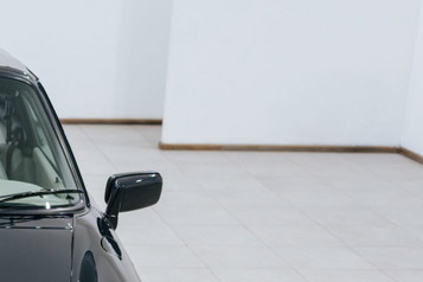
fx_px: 1245
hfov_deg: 18.0
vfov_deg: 12.6
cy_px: 341
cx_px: -123
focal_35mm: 106
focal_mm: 37
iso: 1600
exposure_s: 1/125
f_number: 2.8
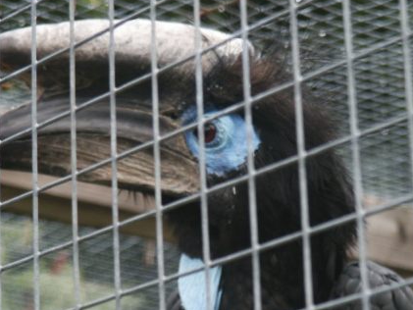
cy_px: 206
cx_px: 214
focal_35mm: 198
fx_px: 2363
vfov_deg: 7.5
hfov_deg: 10.0
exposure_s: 1/125
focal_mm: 28.23
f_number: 3.6
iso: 100
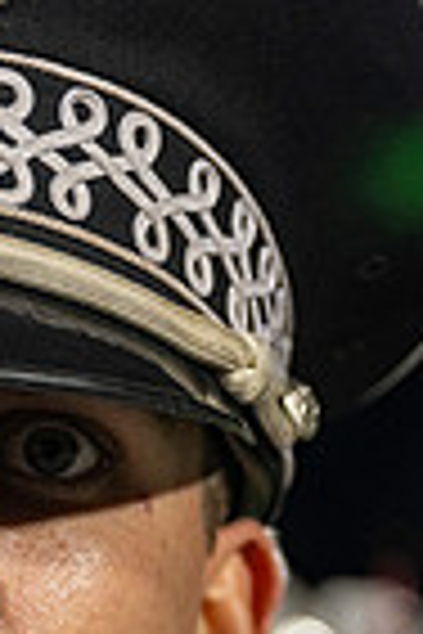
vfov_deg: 16.1
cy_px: 796
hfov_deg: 11.1
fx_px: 2132
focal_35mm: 121
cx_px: -112
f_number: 3.2
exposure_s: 1/500
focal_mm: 38
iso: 1250
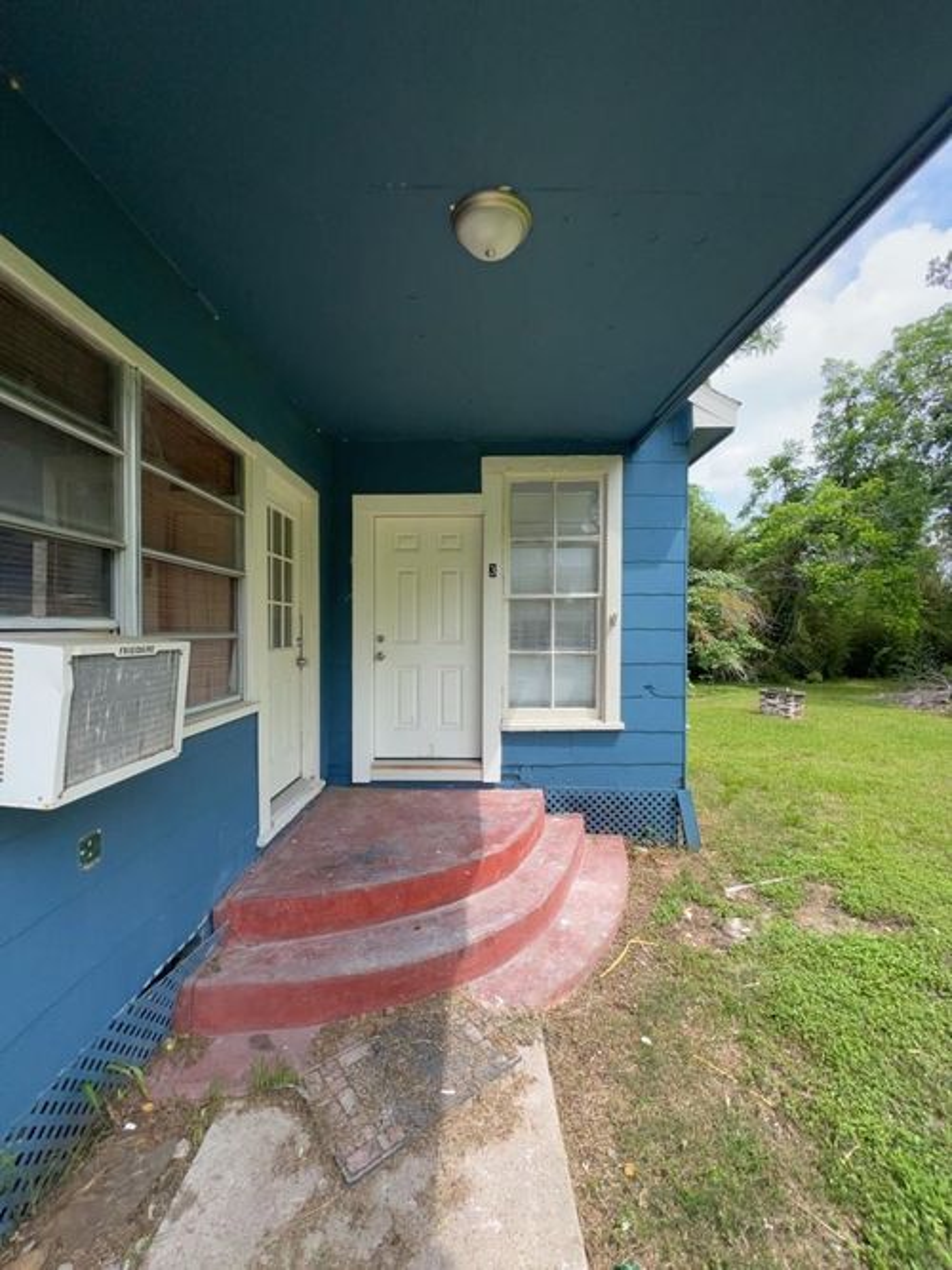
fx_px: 477
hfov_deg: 89.9
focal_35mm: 13
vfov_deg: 106.2
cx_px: 476
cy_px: 635
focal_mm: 1.57
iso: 32
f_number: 1.8
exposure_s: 1/442
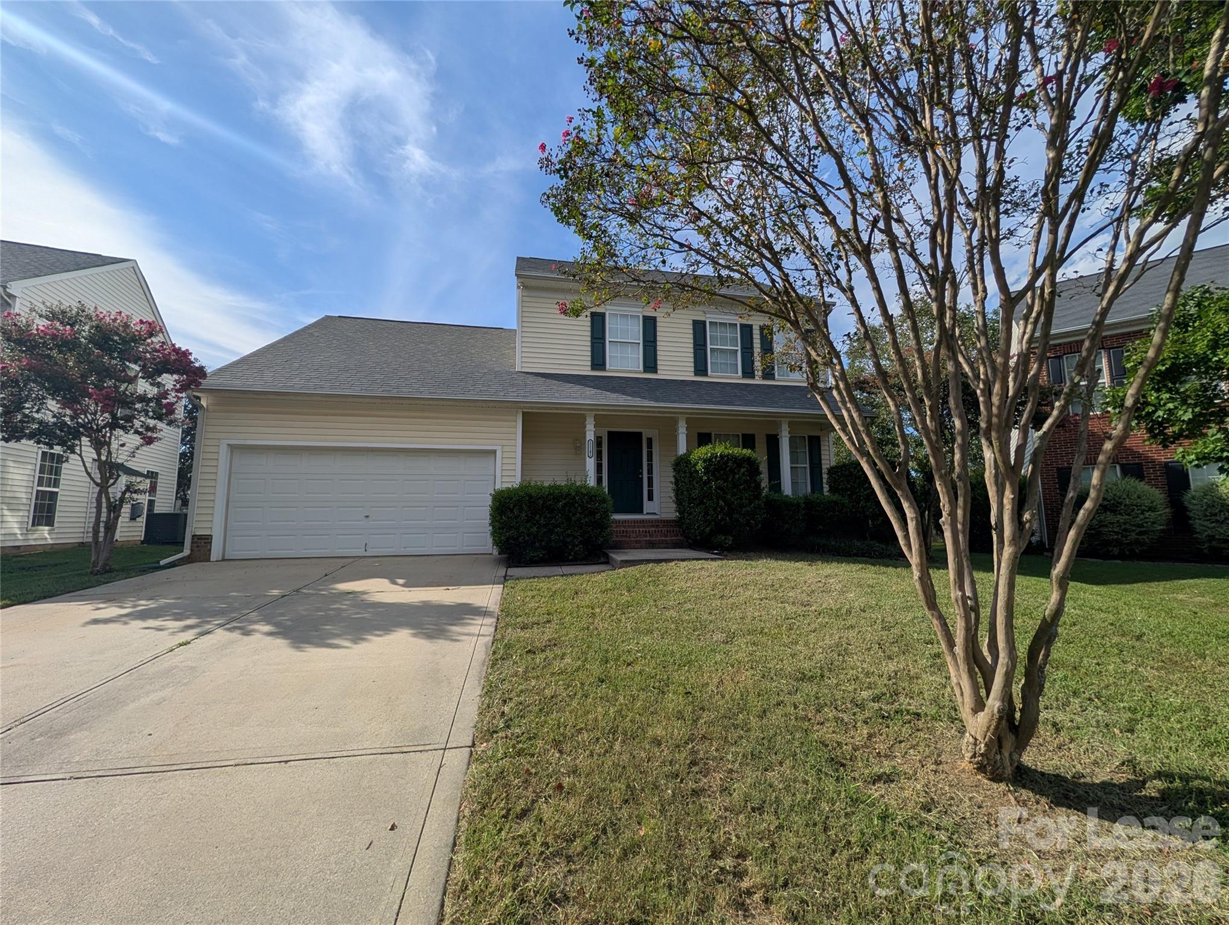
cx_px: 614
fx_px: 427
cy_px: 462
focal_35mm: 12
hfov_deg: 110.5
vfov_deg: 94.6
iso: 48
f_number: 1.7
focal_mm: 2.02
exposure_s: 1/3906
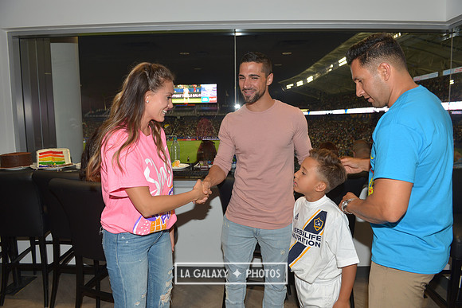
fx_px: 308
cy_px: 154
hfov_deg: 73.7
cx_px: 231
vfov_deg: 53.2
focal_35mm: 24
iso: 200
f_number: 5
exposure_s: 1/60
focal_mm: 24
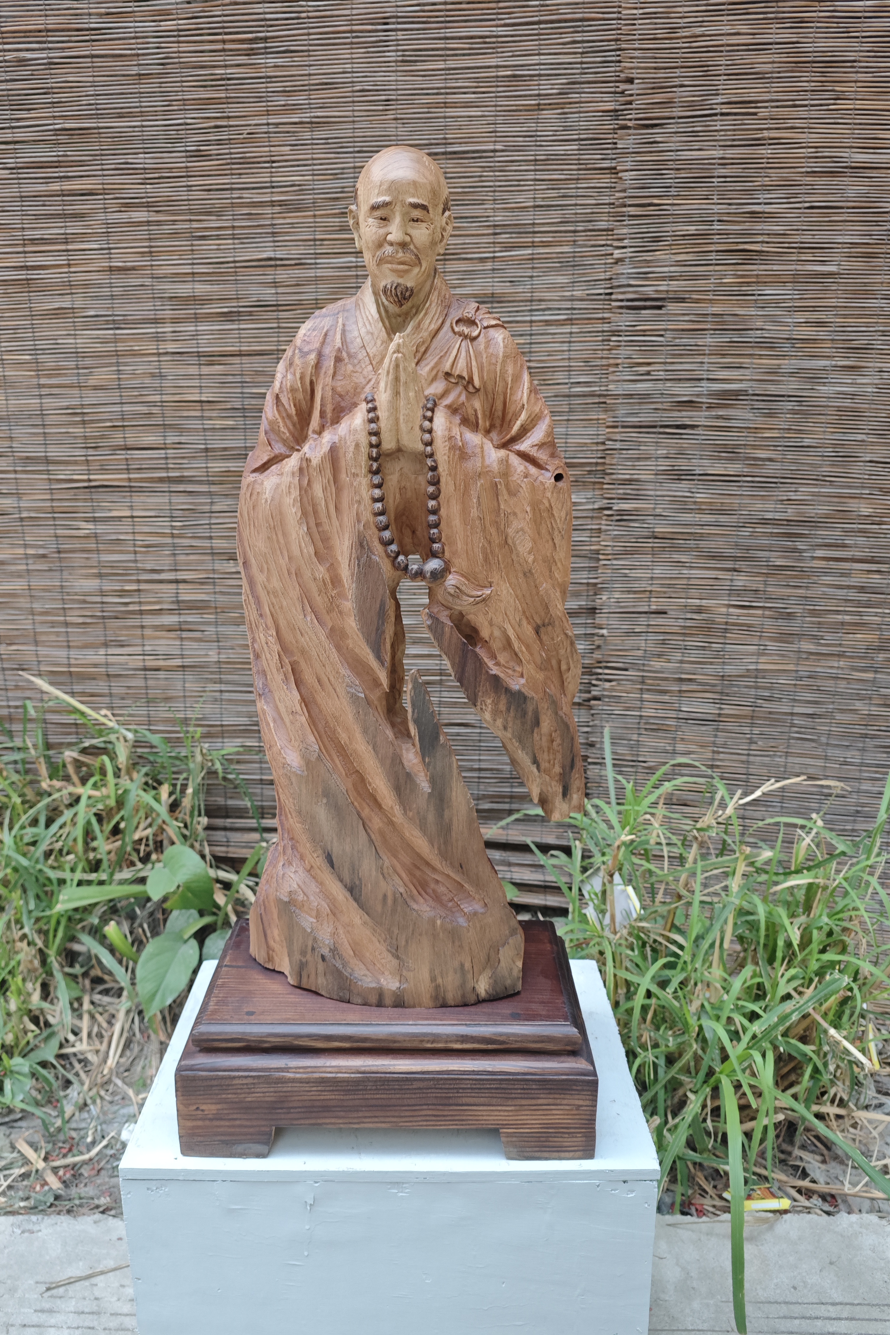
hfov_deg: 53.1
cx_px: 405
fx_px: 890
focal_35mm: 24
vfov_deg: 73.7
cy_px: 666
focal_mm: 6.55
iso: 1250
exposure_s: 1/300
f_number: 1.6
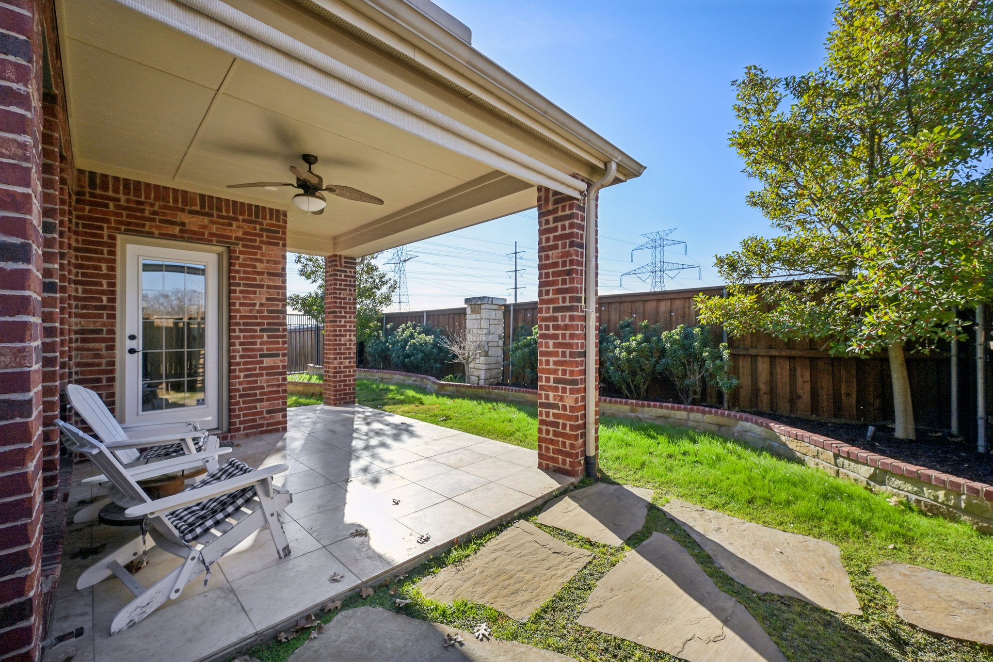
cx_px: 496
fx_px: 386
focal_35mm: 14
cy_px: 331
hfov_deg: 104.3
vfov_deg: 81.2
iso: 250
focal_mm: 14
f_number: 9
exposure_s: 1/640
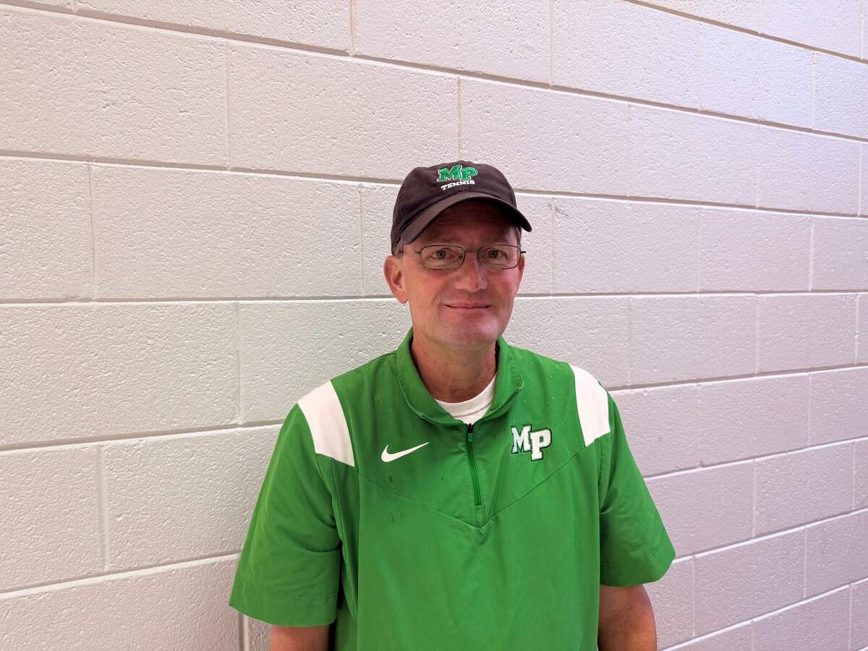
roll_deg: +1.4
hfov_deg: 71.6
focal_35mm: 24
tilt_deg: -2.1
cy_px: 326
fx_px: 602
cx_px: 434
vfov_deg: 56.8
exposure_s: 1/60
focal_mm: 6.76
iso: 160
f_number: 1.78
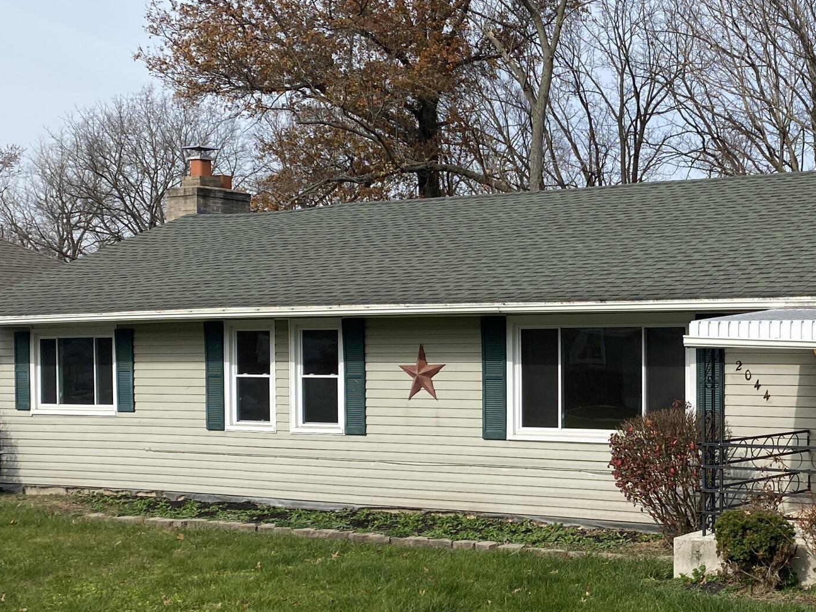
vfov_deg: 26.0
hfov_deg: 33.0
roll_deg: -0.2
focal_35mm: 56
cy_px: 403
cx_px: 697
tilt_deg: -1.9
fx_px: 1320
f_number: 1.8
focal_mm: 4.25
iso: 32
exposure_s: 1/2268
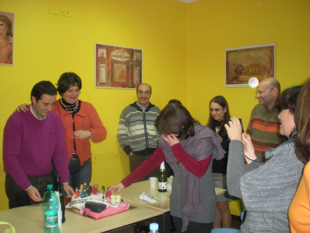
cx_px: 155
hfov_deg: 49.0
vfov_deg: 37.7
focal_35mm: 38
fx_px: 340
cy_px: 116
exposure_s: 1/60
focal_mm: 6.3
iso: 303
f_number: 3.1
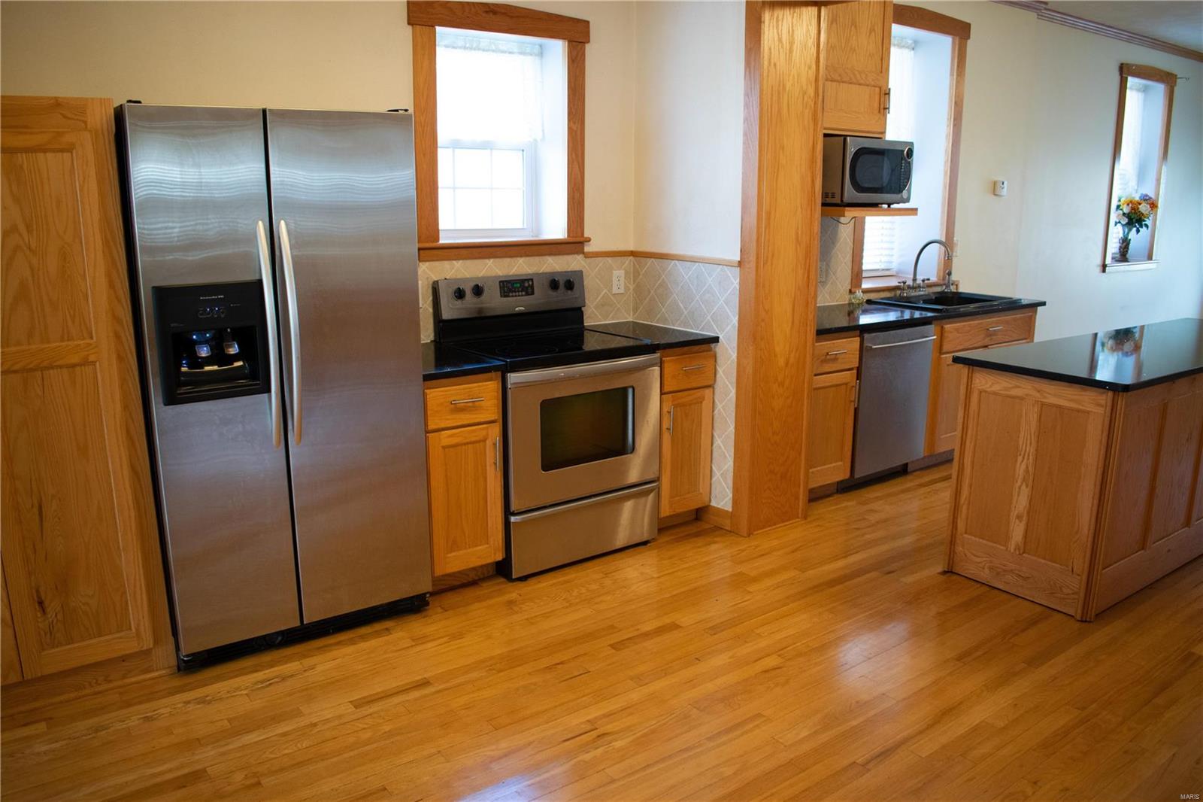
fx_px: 1203
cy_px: 401
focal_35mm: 36
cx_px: 602
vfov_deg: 36.9
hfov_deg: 53.1
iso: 200
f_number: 4
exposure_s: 1/60
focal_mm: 24
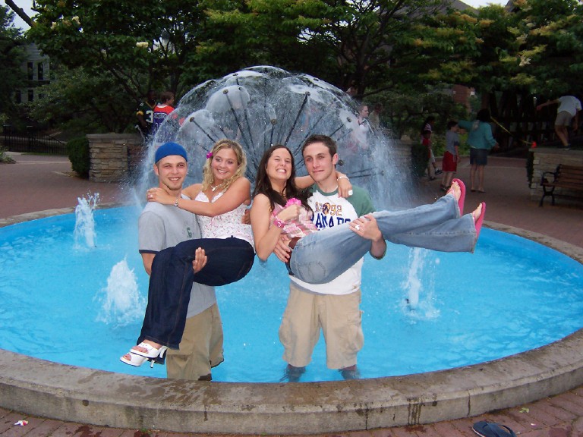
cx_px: 292
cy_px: 218
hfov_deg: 51.4
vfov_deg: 39.7
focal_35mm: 36
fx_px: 606
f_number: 2.8
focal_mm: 5.6
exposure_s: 1/60
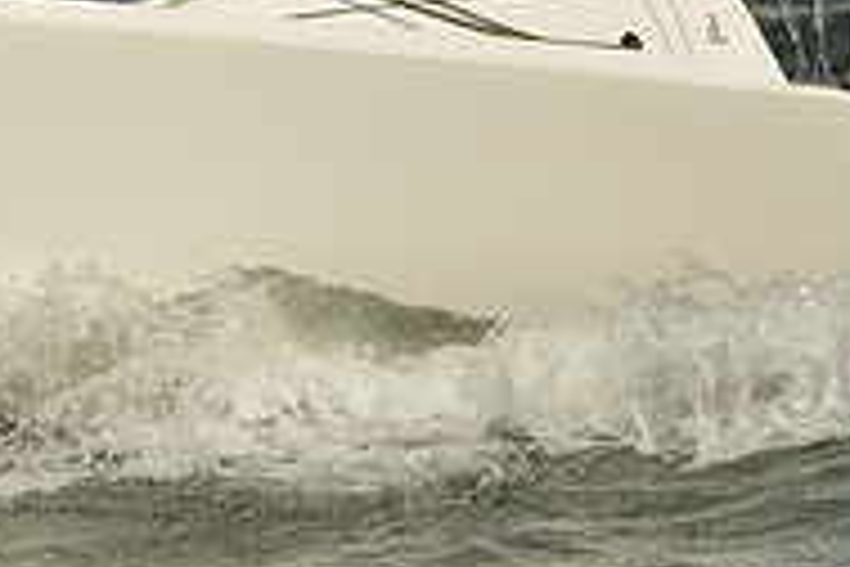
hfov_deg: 3.4
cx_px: 414
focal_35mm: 614
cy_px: 169
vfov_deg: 2.2
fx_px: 14496
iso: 280
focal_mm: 200
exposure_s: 1/1600
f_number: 9
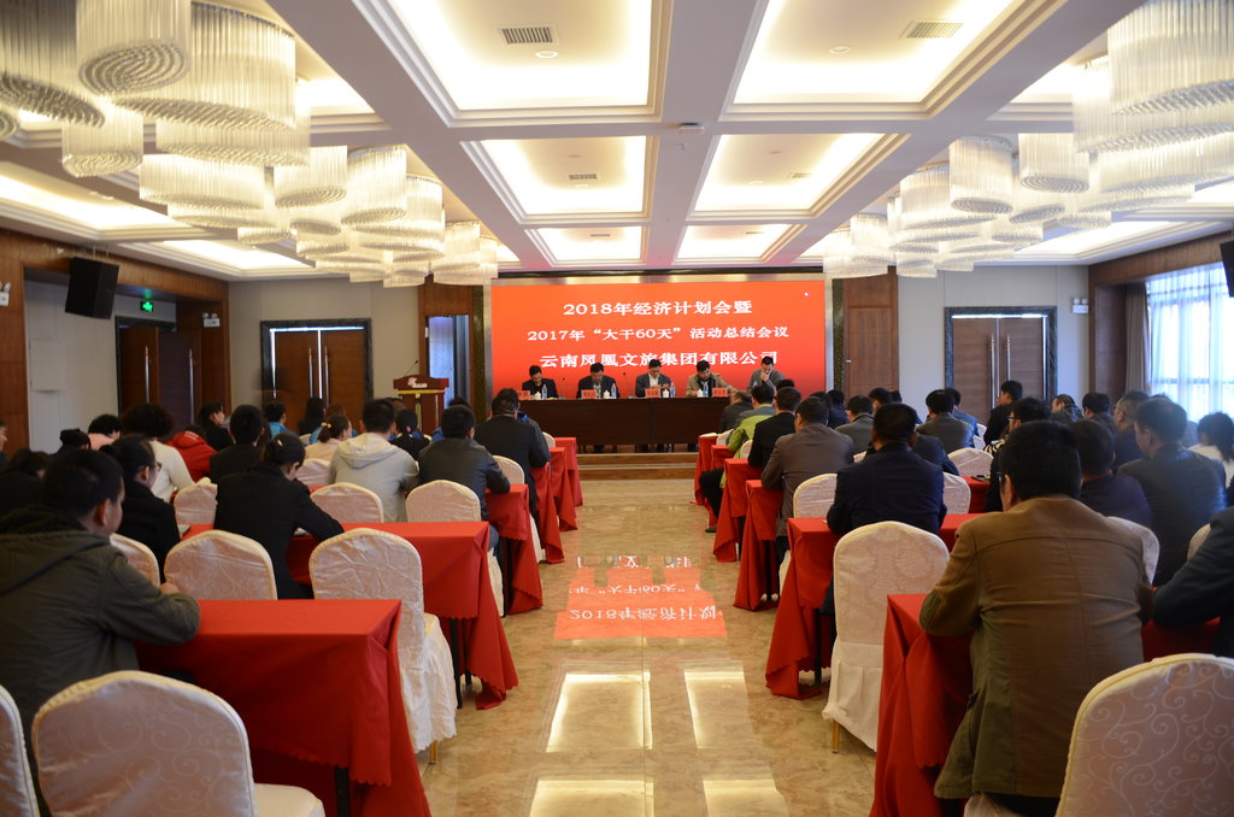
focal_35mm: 27
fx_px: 923
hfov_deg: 67.5
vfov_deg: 47.7
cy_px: 408
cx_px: 617
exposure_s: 1/4
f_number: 3.5
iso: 100
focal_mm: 18
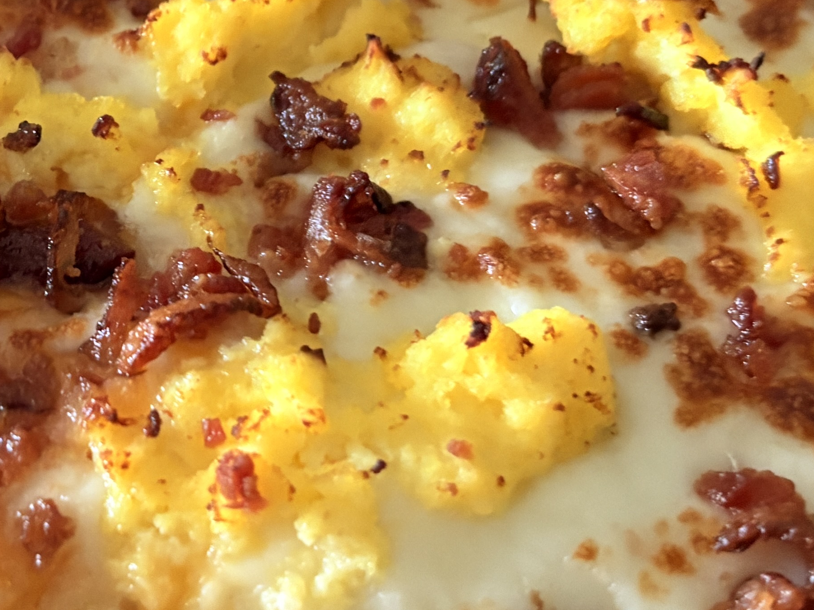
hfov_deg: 22.8
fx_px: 1928
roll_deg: +0.1
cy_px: 84
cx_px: -22
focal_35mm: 82
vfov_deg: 17.8
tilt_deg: -43.9
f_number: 1.6
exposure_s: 1/60
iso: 500
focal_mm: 5.96
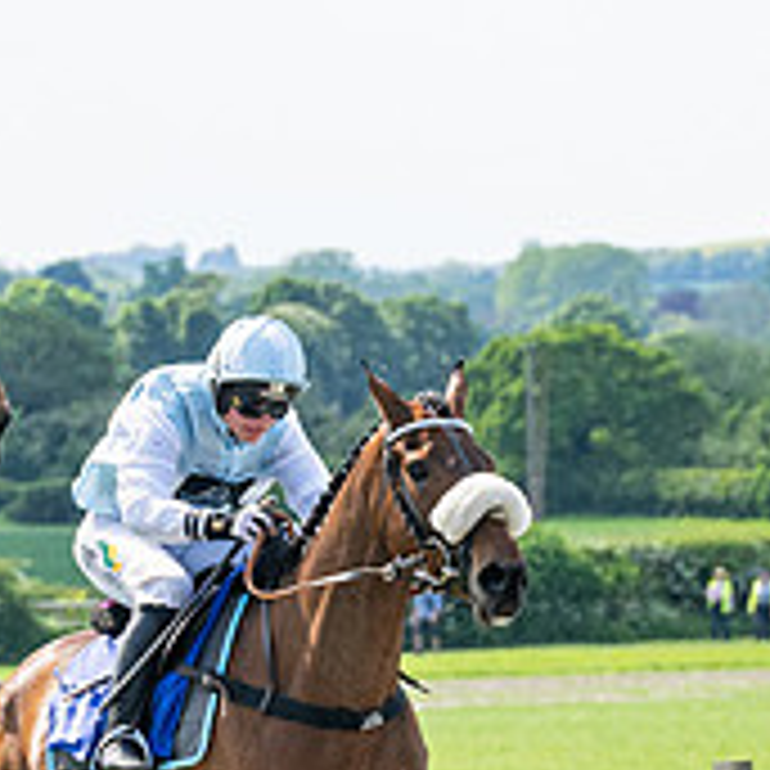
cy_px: 853
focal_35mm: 379
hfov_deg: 4.6
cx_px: -109
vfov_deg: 4.6
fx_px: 9538
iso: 400
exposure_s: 1/3200
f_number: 4
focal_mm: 70
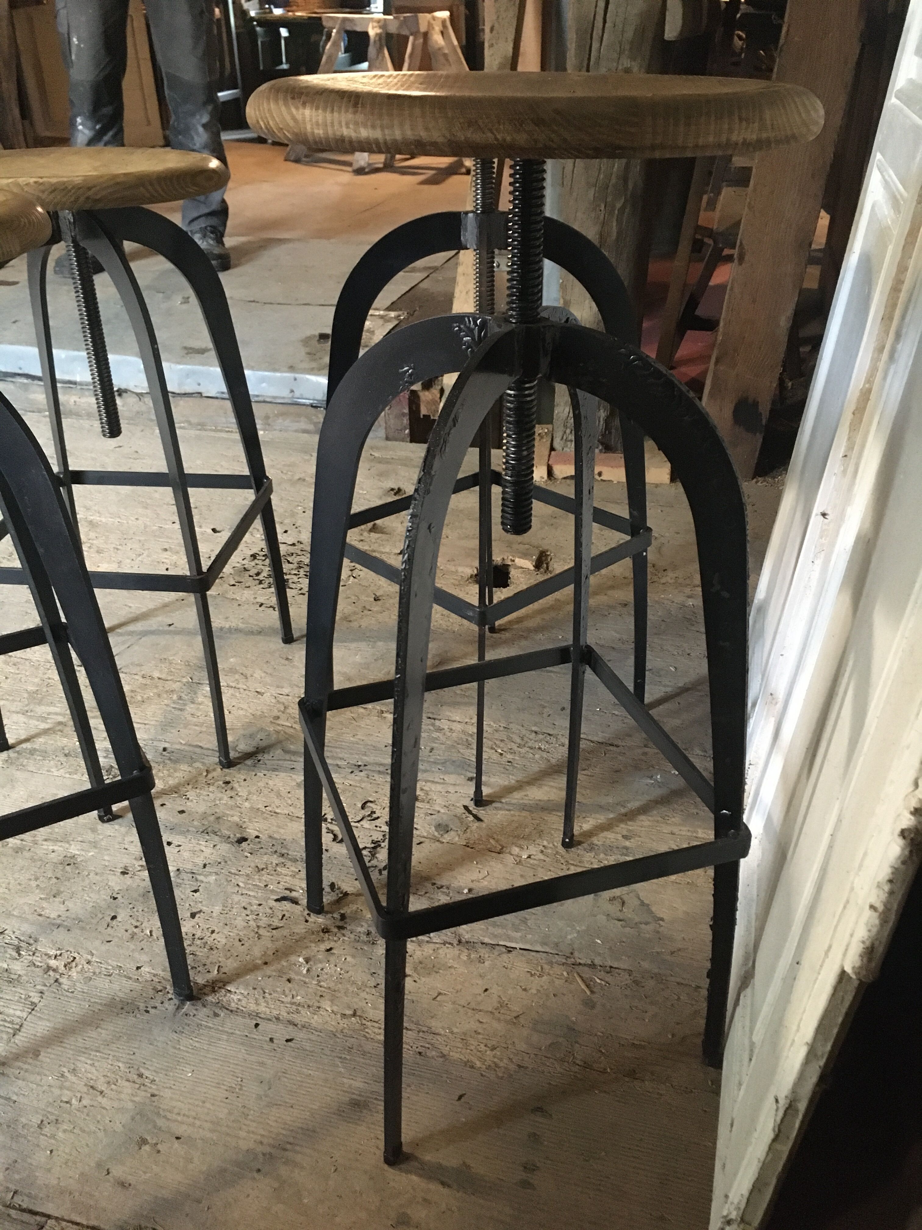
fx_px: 1030
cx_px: 461
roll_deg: +2.8
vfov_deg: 61.7
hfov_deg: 48.2
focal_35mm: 29
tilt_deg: -28.7
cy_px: 615
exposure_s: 1/17
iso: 320
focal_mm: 4.15
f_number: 2.2
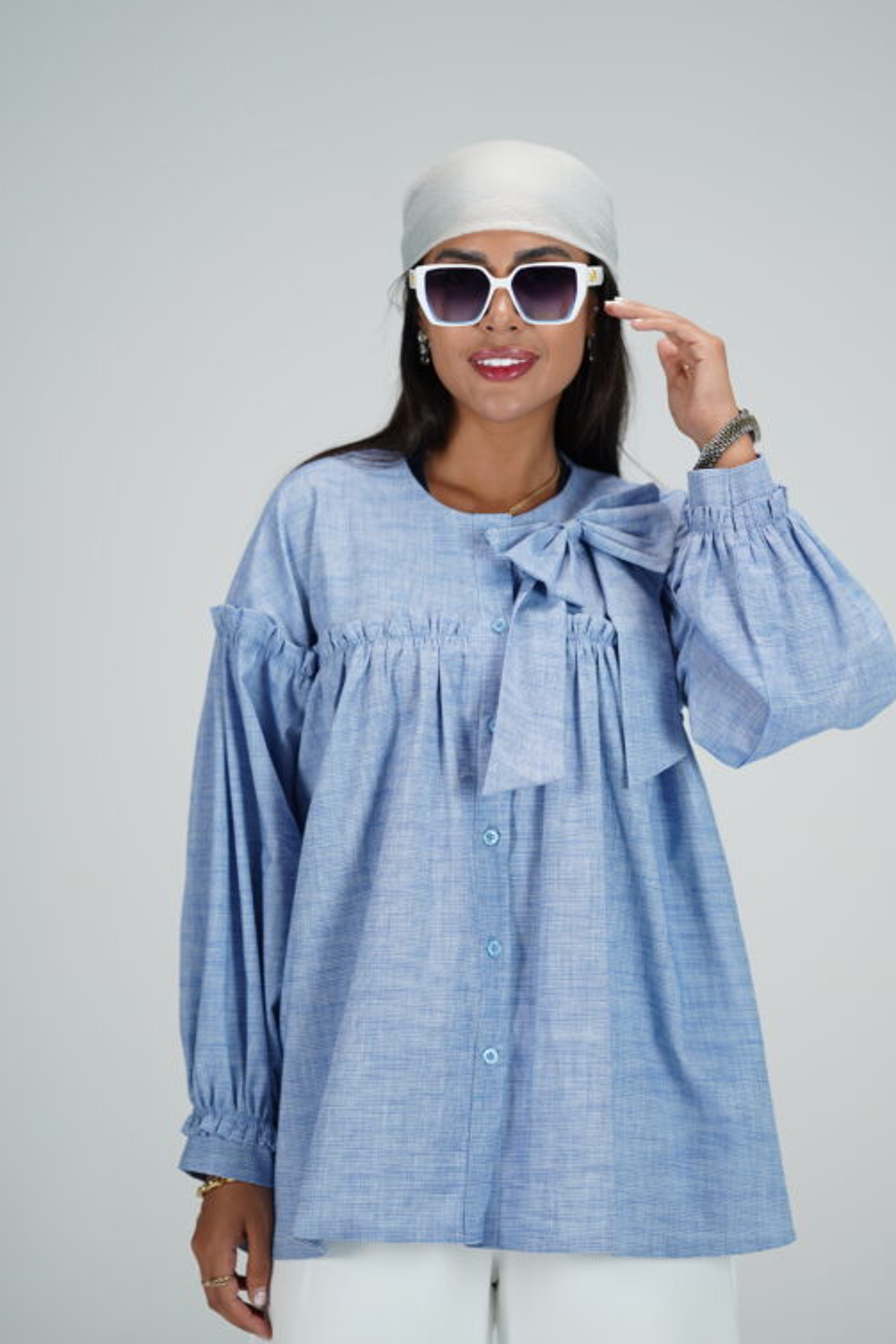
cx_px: 565
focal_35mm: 115
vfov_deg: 17.8
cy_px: 572
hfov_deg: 11.9
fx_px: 4291
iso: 100
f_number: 1.4
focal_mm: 85
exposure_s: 1/200
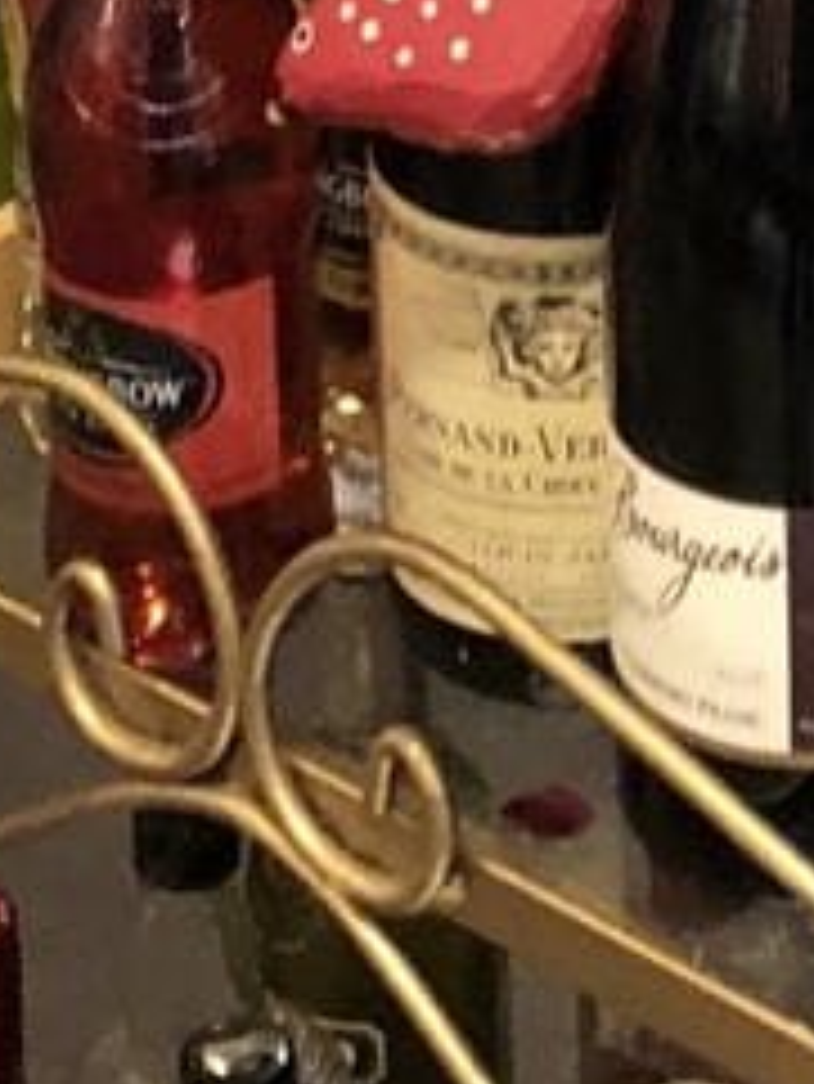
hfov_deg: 7.9
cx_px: 1048
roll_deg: +0.3
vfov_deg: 9.3
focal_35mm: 186
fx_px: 5827
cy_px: -1633
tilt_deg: -14.5
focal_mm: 3.99
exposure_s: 1/5
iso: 100
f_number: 1.8
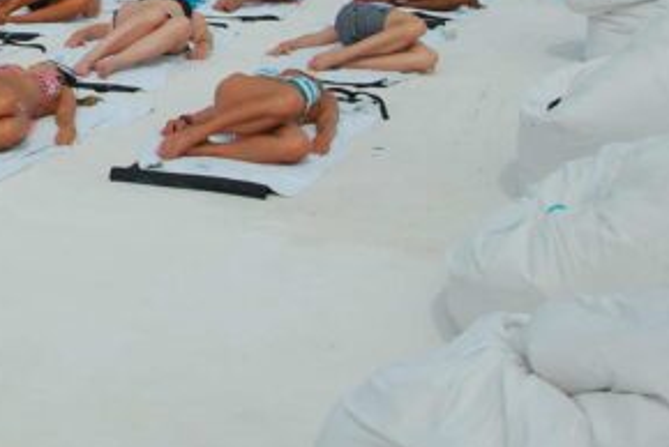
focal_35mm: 83
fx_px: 1550
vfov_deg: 15.8
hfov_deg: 22.5
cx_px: -127
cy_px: -92
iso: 100
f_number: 8
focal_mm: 21
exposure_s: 1/250
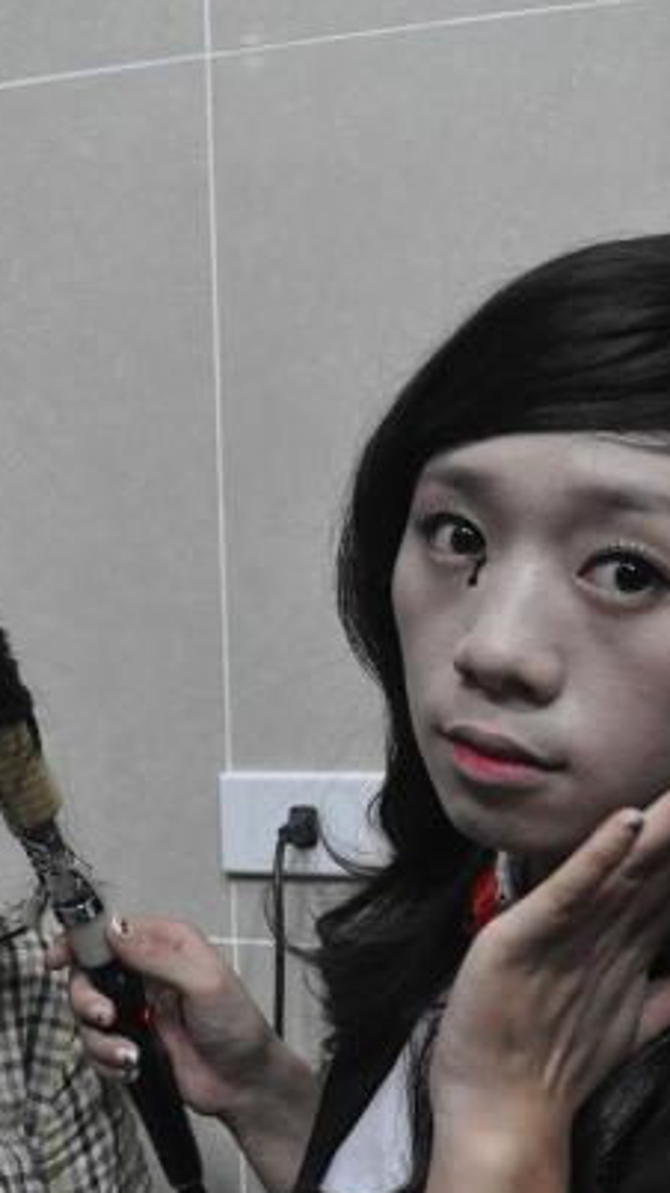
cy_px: 706
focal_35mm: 54
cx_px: 216
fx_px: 1706
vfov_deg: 38.4
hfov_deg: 22.1
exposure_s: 1/40
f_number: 5.6
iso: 2000
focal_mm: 18
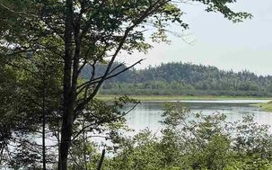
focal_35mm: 86
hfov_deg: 23.6
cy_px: 79
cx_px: 37
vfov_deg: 15.2
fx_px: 637
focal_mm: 6.76
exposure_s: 1/7353
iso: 100
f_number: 1.78
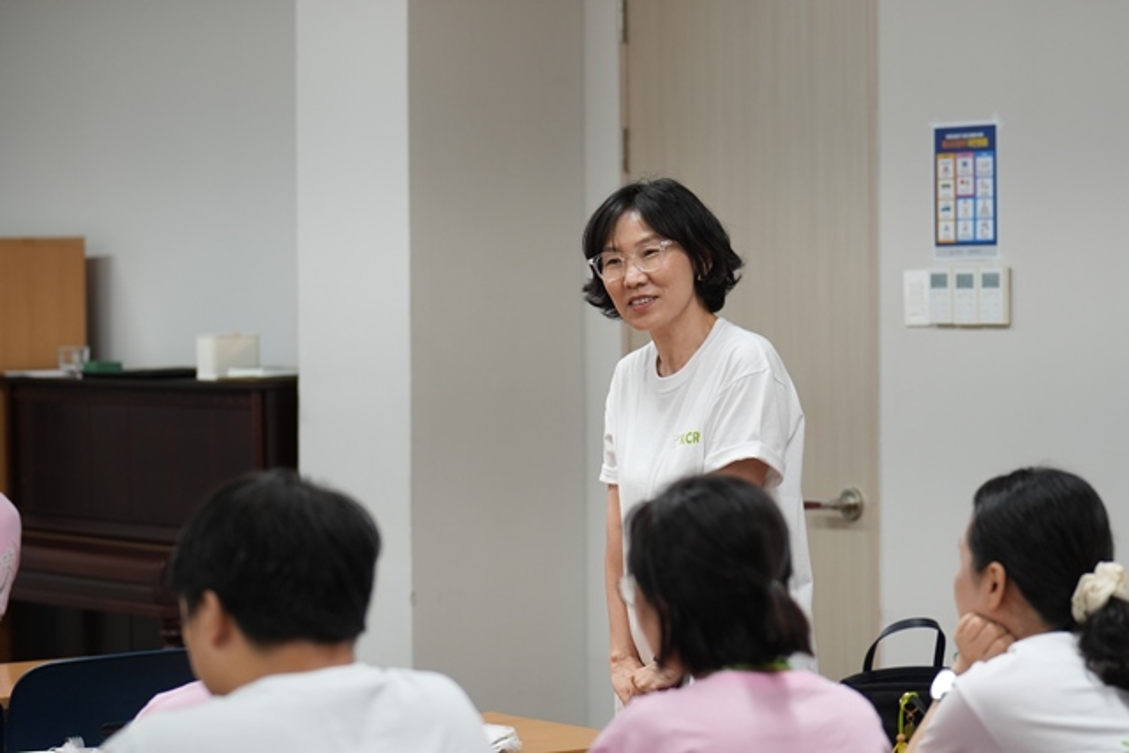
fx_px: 3482
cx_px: 564
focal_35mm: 111
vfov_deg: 12.3
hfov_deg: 18.4
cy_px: 376
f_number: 2.5
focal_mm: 74
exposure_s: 1/160
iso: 500
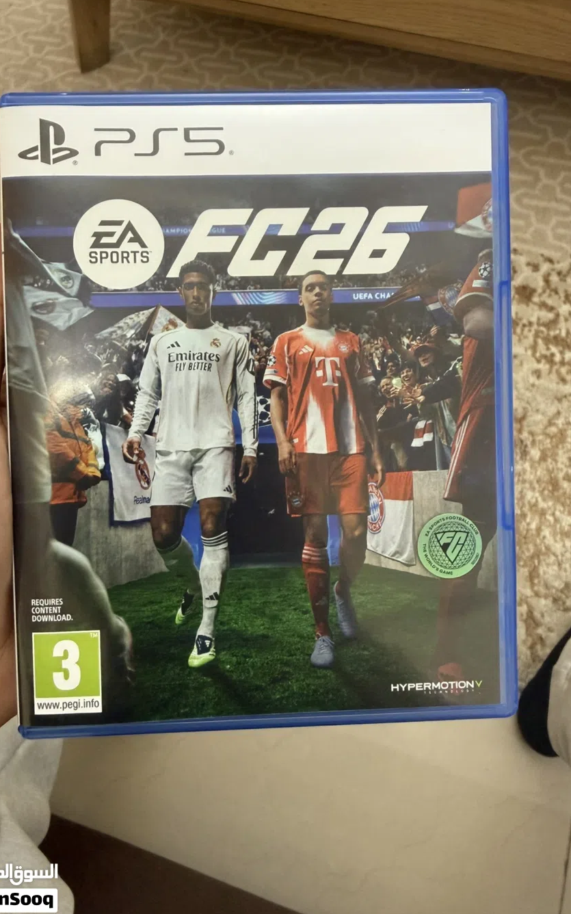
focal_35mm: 26
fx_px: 647
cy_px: 462
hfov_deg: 47.6
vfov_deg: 70.4
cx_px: 292
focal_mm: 2.22
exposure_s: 1/50
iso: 320
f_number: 2.2
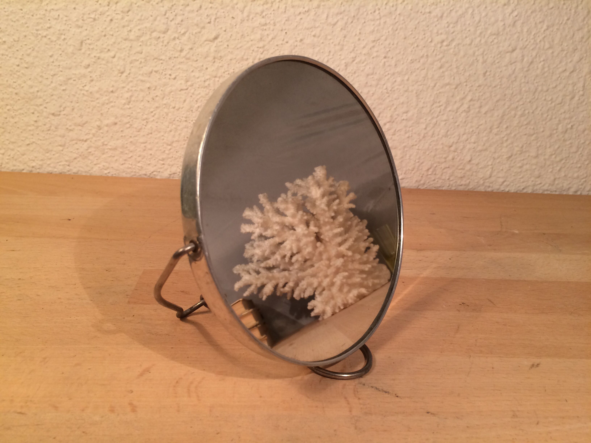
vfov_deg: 48.2
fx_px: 495
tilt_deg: -19.2
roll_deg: -3.2
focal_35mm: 29
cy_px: 222
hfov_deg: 61.7
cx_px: 296
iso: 50
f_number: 2.2
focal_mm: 4.15
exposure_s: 1/33
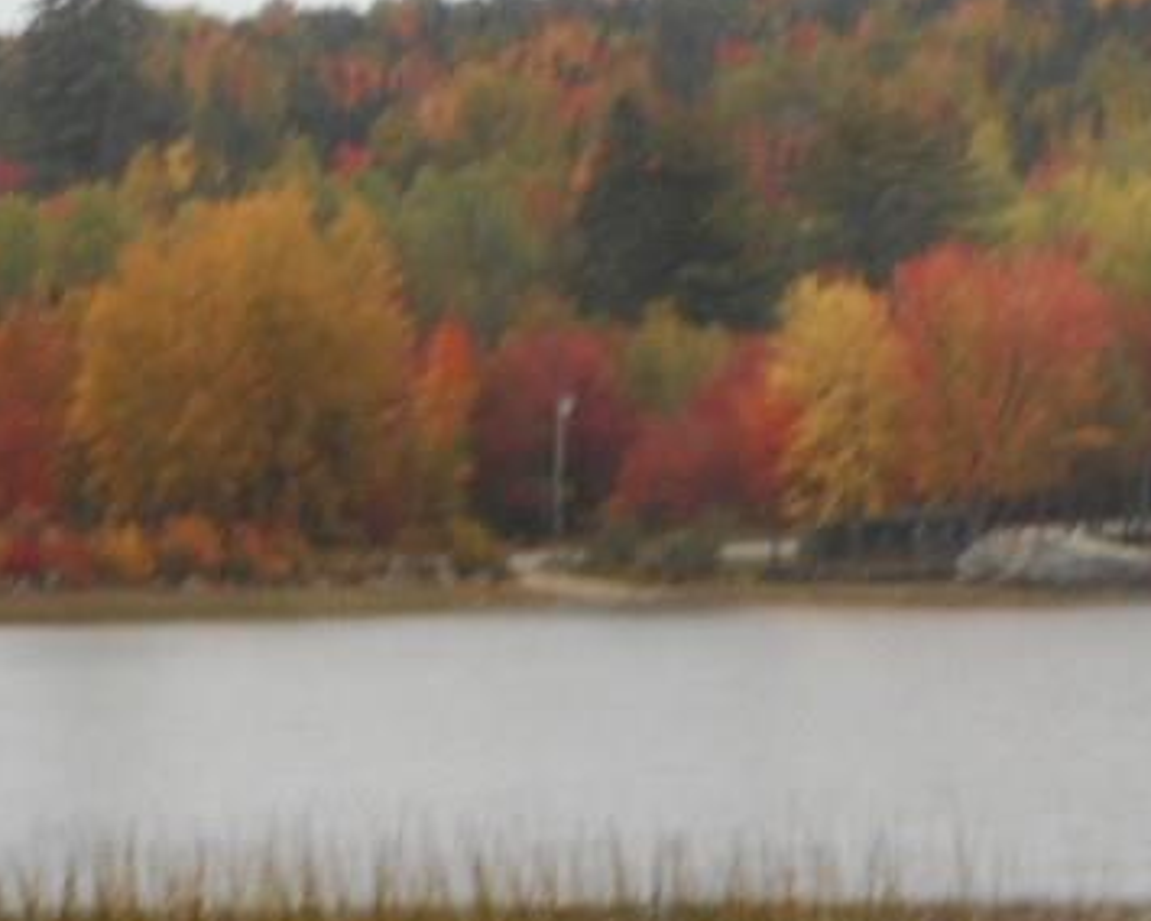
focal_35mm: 269
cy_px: 243
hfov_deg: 7.2
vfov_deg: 5.7
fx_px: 9164
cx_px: 454
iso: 80
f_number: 6.2
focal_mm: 27.4
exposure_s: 1/80
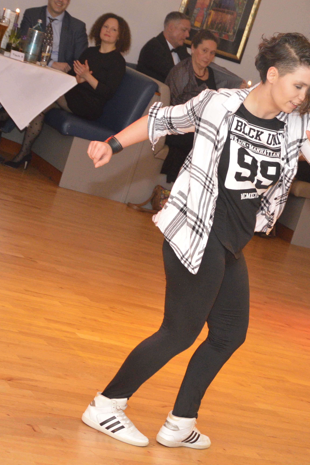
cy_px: 231
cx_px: 228
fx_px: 1408
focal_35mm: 109
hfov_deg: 12.5
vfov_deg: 18.8
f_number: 4.8
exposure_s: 1/200
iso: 3200
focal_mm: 48
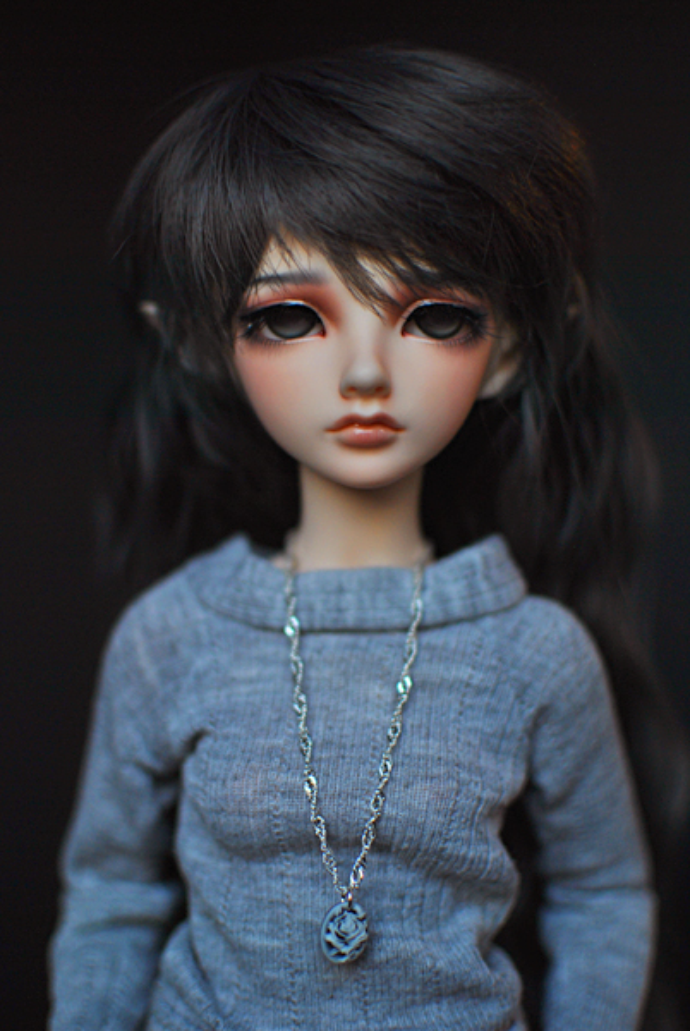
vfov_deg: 37.8
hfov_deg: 25.8
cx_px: 345
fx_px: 1504
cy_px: 516
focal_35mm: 52
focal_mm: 35
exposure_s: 1/400
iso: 200
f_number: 1.8
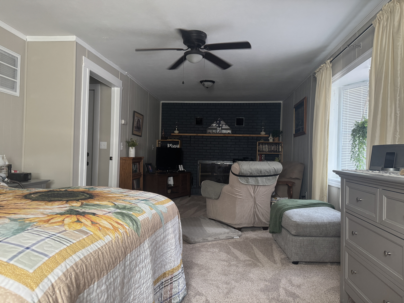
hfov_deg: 71.6
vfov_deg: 56.8
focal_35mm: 24
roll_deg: -1.8
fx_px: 280
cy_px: 152
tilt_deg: -0.8
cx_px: 202
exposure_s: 1/60
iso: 320
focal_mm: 6.76
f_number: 1.78
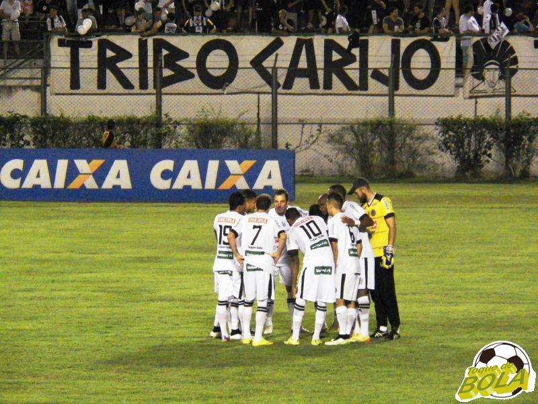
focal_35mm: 322
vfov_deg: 4.6
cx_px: 269
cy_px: 202
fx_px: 5005
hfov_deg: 6.2
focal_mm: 57.7
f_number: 4
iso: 3200
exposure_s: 1/250
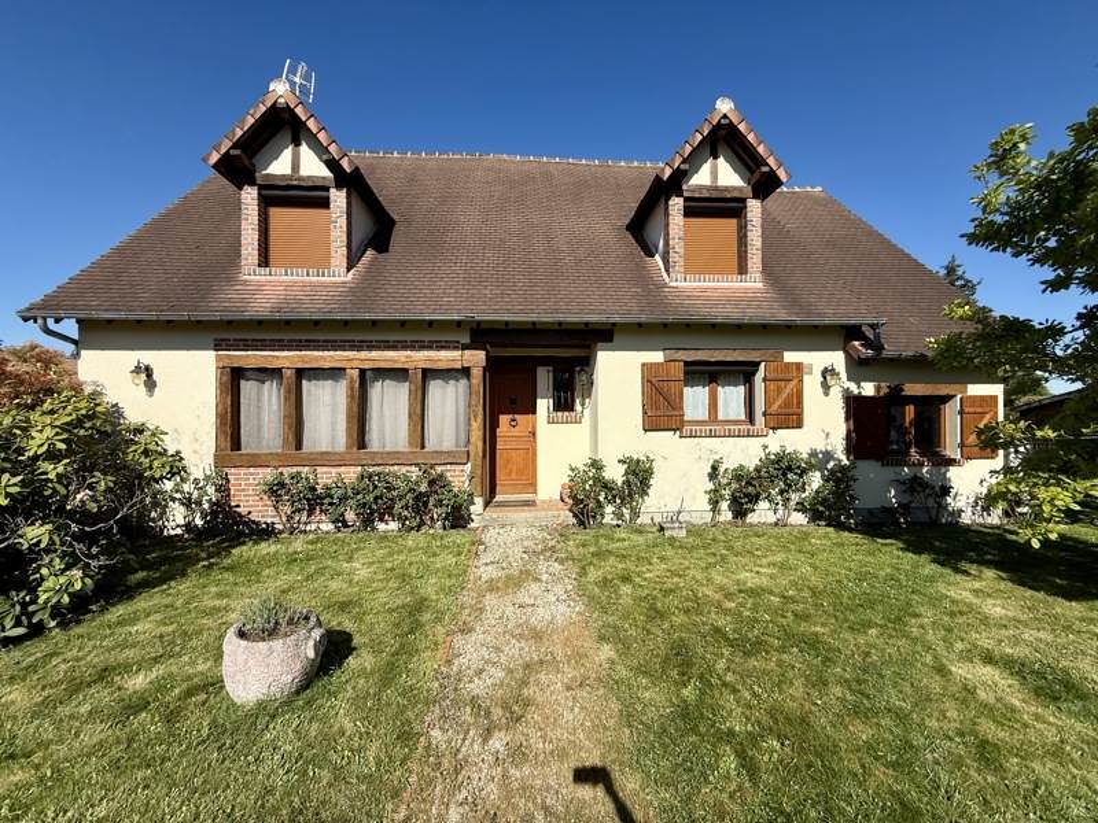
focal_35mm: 14
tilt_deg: -0.1
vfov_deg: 85.7
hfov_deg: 102.1
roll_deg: +0.5
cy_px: 412
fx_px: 444
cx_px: 549
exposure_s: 1/2841
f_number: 2.2
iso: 50
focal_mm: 2.22
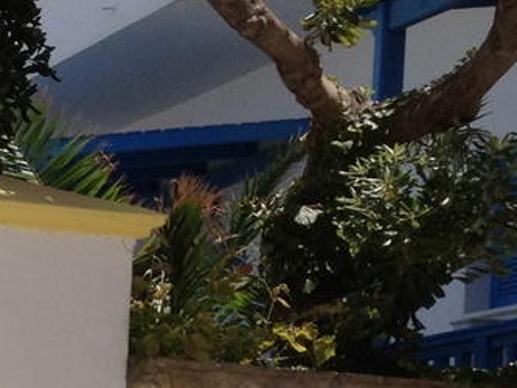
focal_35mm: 168
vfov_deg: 8.6
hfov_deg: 10.9
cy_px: 641
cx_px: -435
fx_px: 2510
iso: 50
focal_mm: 4.28
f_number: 2.4
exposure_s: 1/1493
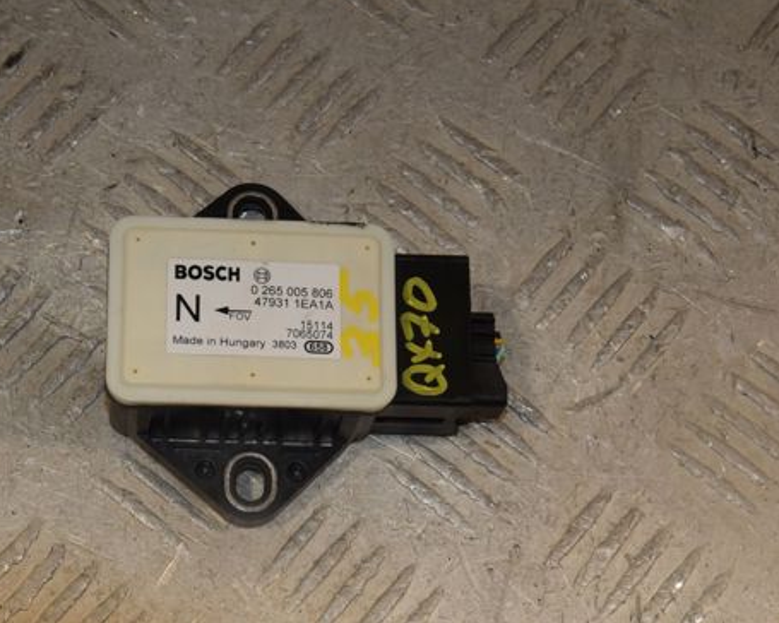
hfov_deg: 18.6
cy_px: 347
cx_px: 274
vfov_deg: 14.9
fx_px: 2375
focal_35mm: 103
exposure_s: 1/200
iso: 800
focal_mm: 52
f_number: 10
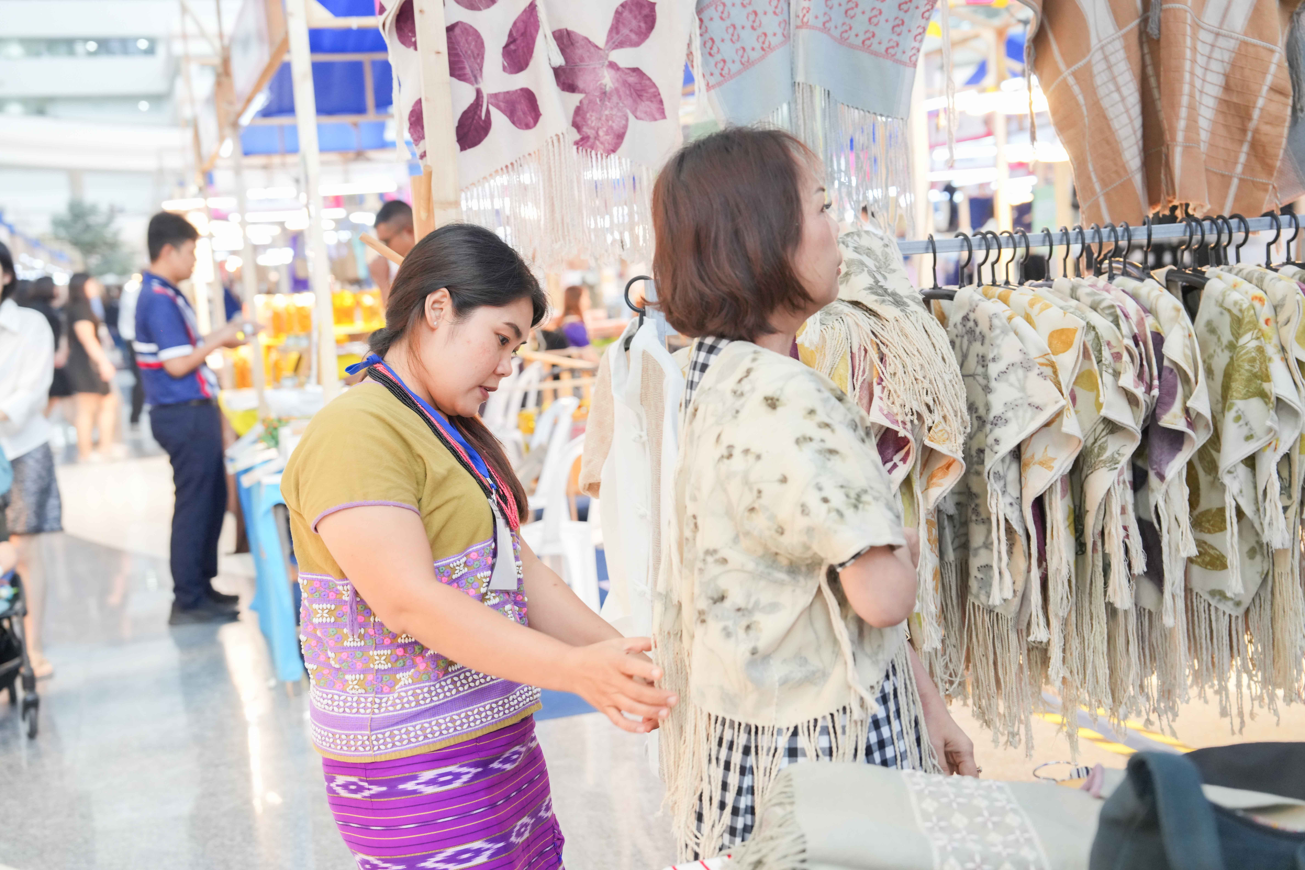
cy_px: 435
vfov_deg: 29.2
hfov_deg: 42.7
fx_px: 1667
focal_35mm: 46
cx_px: 652
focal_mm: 46
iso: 1250
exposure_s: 1/125
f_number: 3.5
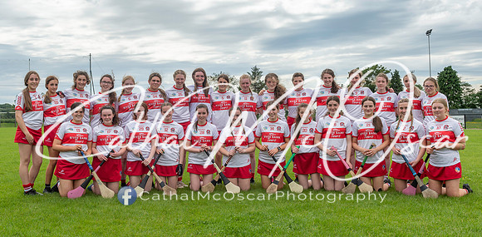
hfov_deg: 44.3
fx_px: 589
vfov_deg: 22.7
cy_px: 114
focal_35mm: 47
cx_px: 201
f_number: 8
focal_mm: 35
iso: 100
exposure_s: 1/100
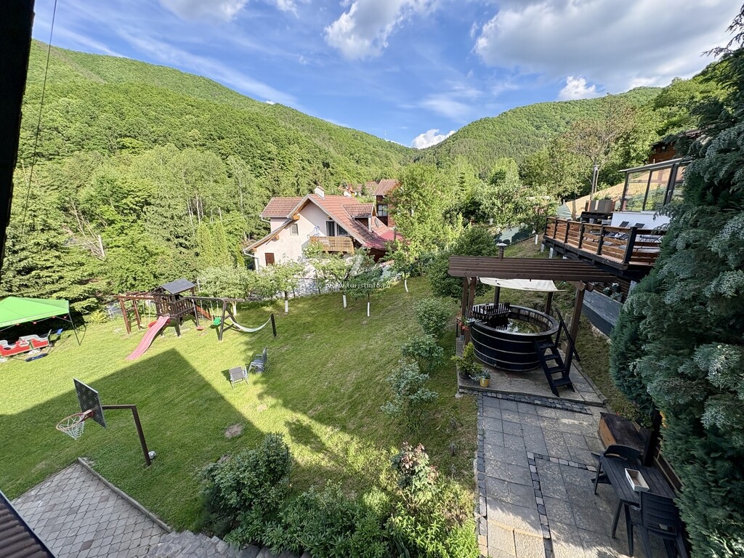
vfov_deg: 85.7
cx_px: 372
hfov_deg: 102.1
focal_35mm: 14
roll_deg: +0.1
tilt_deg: -13.6
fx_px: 301
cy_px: 279
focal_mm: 2.22
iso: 64
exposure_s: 1/548
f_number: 2.2
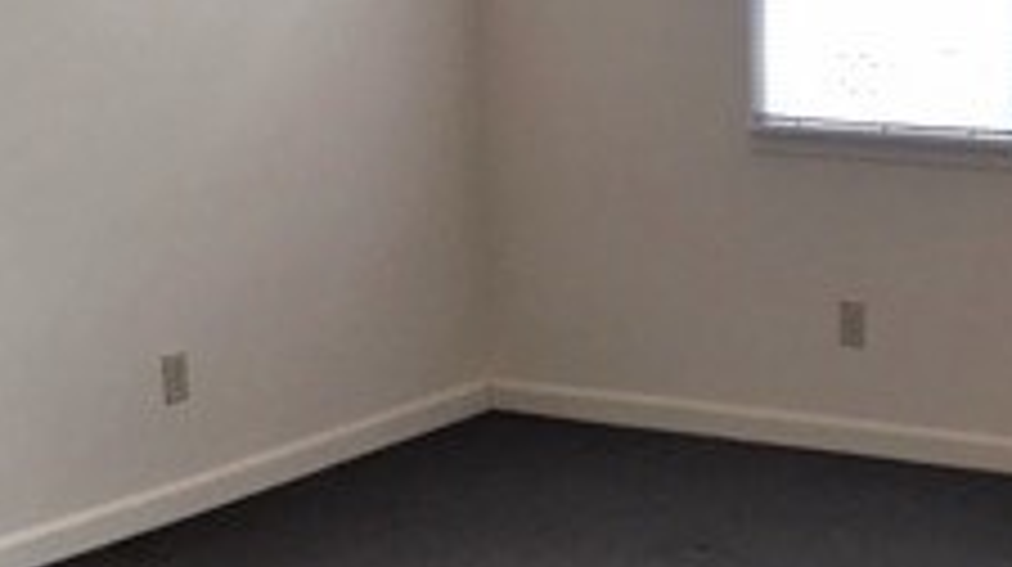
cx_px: 895
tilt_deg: -11.5
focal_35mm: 90
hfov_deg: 23.1
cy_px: 387
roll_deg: -0.4
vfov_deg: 13.4
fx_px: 2413
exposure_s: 1/15
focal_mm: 4.15
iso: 40
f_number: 2.2
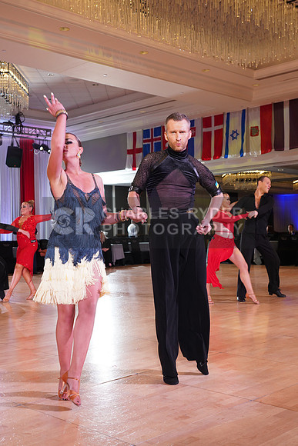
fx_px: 534
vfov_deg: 45.4
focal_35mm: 43
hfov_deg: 31.2
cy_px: 223
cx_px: 149
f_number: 5.6
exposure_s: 1/160
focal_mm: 43
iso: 1600
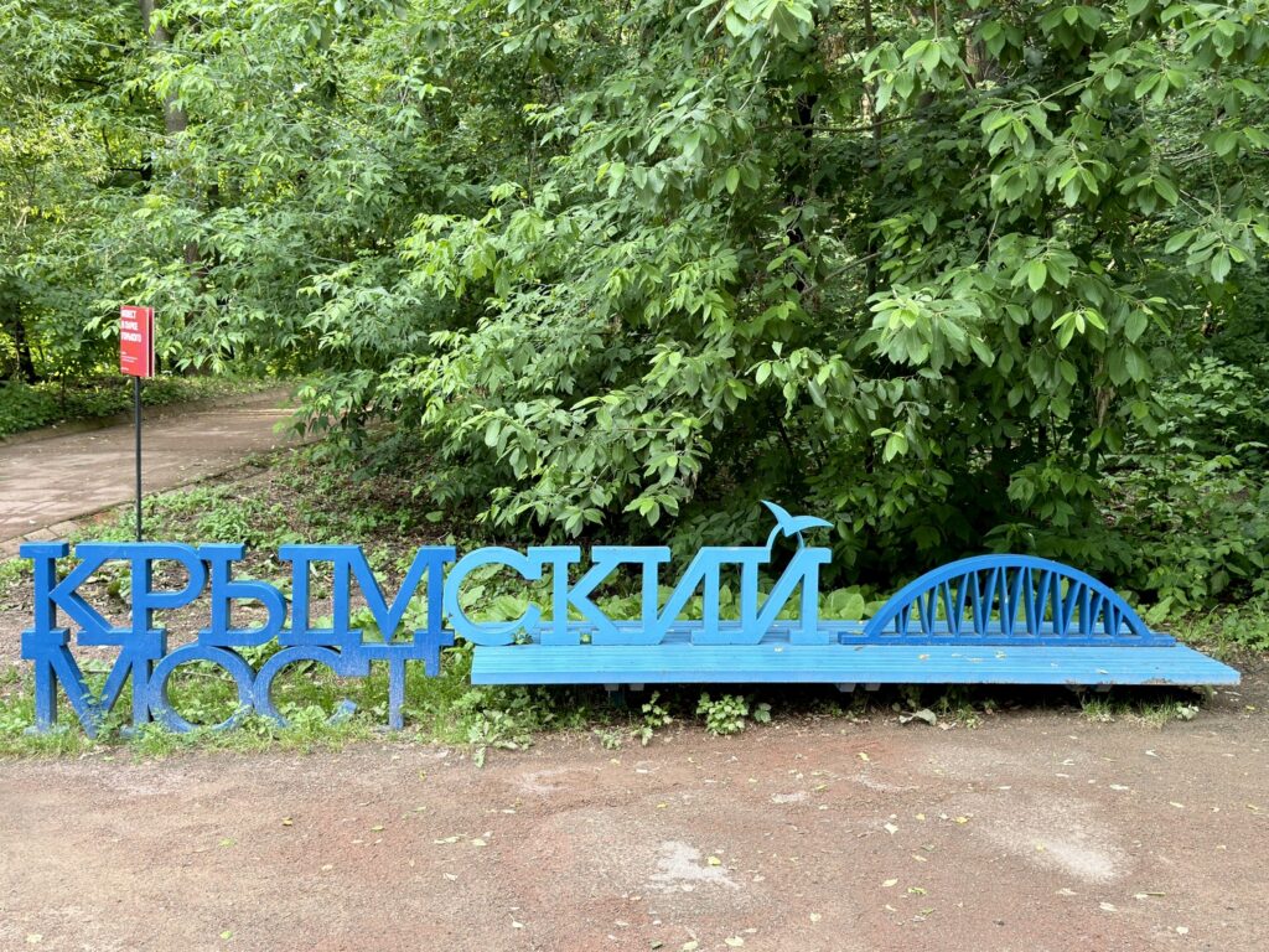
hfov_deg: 51.4
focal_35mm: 36
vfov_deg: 39.7
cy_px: 476
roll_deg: -1.2
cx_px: 634
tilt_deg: -6.9
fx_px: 1320
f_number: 1.78
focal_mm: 6.76
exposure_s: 1/87
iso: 100
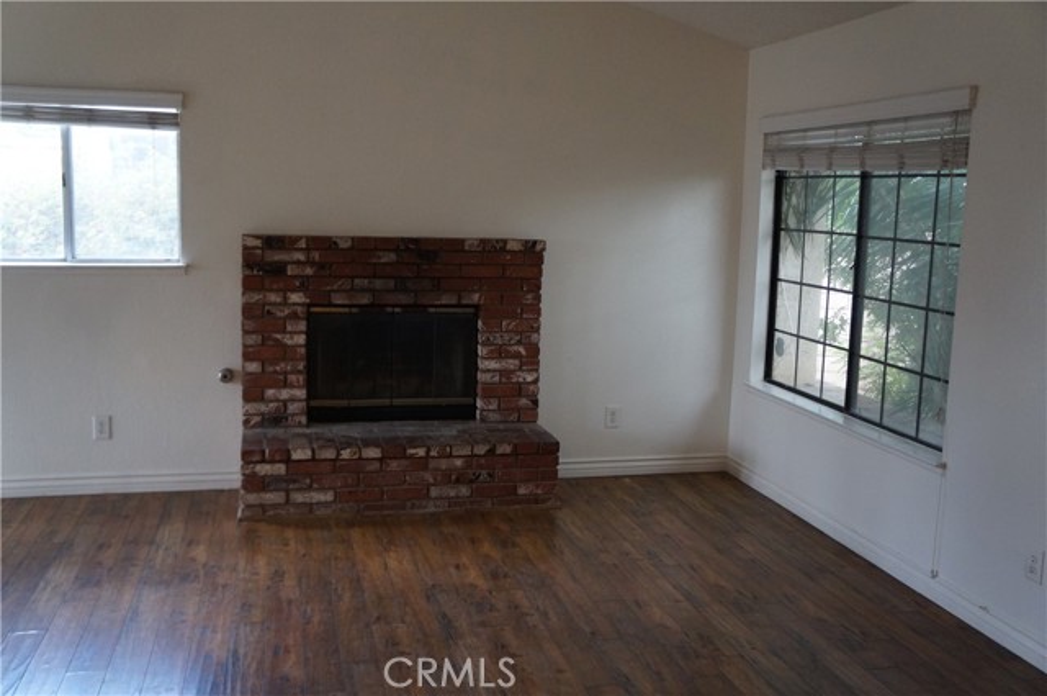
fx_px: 959
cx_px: 524
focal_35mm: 33
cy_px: 348
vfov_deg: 39.9
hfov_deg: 57.3
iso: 1250
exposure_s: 1/160
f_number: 4
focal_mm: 22
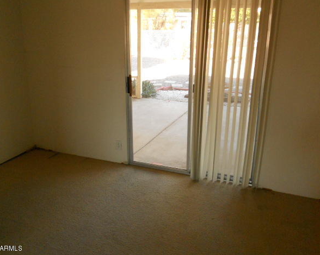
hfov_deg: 52.8
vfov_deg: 43.3
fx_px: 322
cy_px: 129
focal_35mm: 34
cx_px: 153
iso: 320
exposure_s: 1/125
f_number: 3.5
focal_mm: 5.8
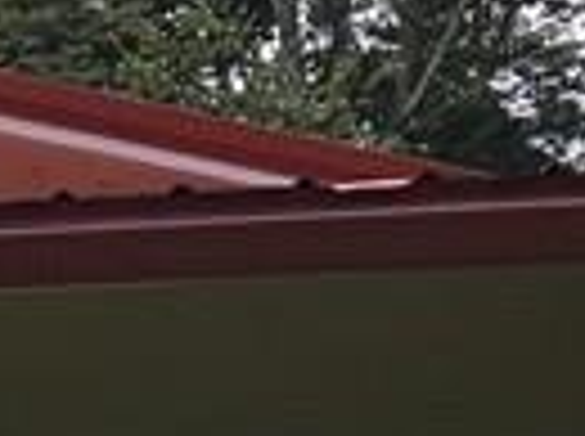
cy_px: 751
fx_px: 3863
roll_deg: -0.3
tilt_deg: +4.4
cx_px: -904
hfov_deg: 7.9
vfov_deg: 6.3
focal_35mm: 229
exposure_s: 1/337
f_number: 2.2
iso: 25
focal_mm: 4.15
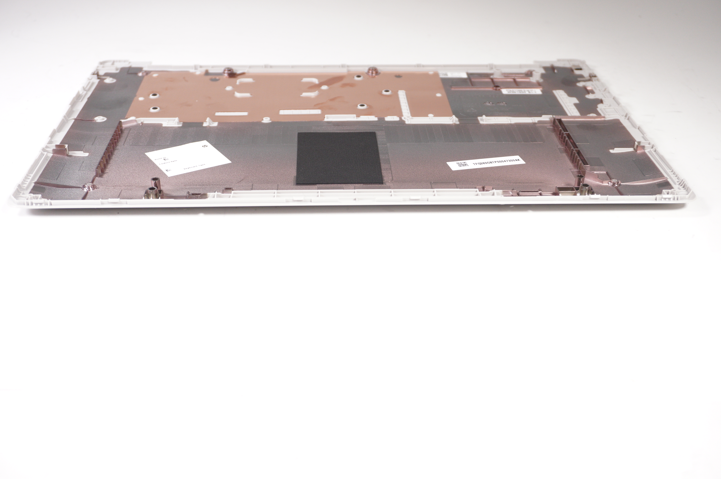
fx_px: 900
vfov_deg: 29.8
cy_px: 240
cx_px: 360
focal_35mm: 45
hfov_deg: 43.6
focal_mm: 30
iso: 800
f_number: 5
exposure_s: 1/250
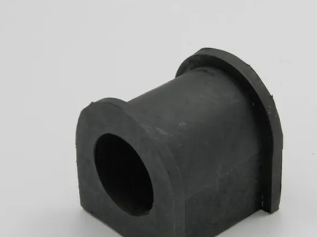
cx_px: 190
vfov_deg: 12.4
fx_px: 1090
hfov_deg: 16.5
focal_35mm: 119
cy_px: 149
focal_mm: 14.6
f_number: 4.2
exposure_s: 1/125
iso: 200
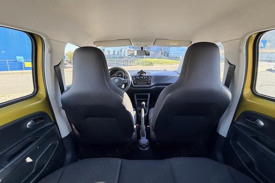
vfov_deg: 77.3
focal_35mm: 15
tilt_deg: -16.2
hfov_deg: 100.4
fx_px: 115
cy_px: 95
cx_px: 140
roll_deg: -5.0
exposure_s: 1/121
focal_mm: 2.22
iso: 80
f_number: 2.2
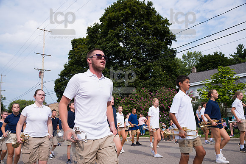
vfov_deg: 48.0
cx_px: 123
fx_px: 185
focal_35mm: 27
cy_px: 82
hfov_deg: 67.4
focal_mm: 27
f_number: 6.3
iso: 125
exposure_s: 1/500
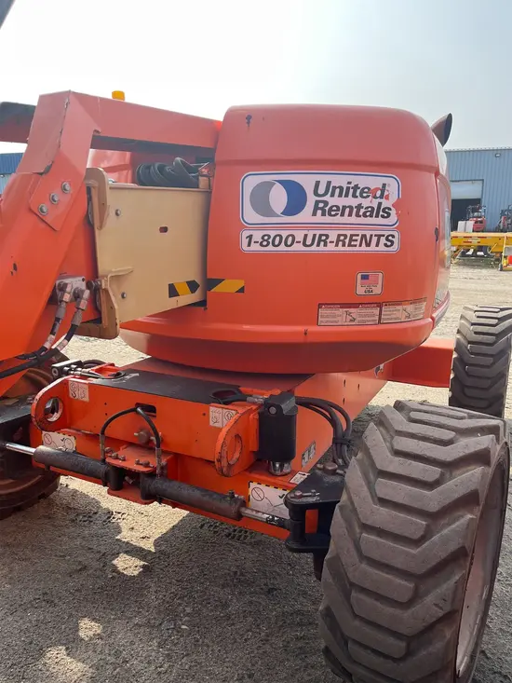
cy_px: 342
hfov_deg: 53.1
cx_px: 256
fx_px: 513
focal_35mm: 26
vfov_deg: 67.3
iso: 50
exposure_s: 1/1056
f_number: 1.6
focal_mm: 5.1
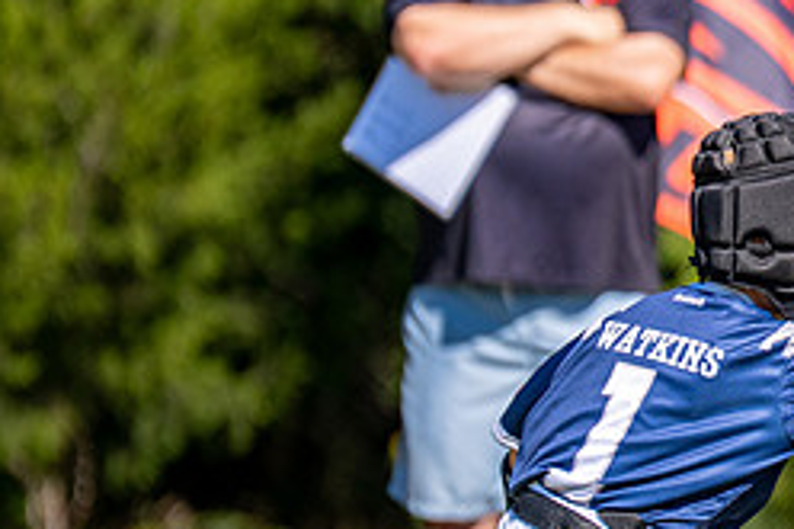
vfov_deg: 1.6
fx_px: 18977
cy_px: 311
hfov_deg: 2.4
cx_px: 1144
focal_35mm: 861
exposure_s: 1/3200
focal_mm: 200
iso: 160
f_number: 2.8
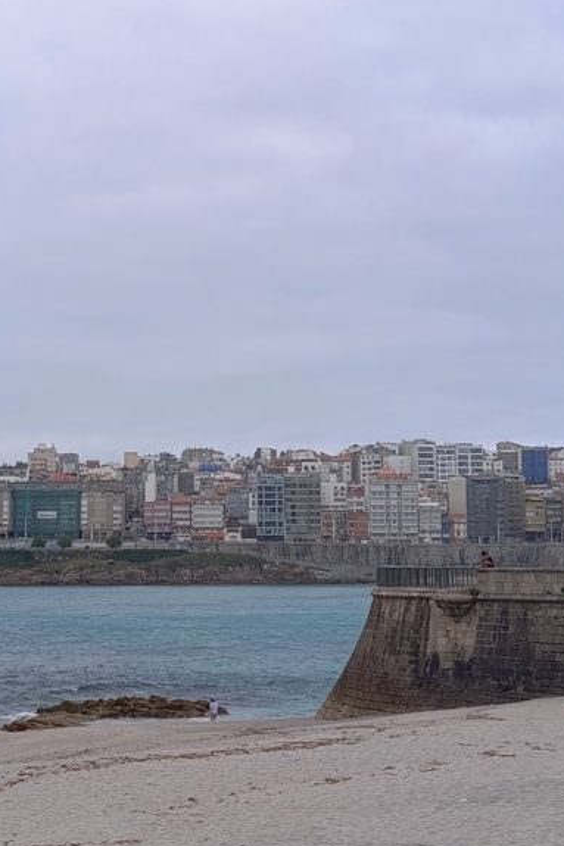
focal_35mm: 85
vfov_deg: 23.9
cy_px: 324
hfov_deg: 16.0
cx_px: 181
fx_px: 1999
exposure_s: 1/407
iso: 50
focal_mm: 6.11
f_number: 1.65
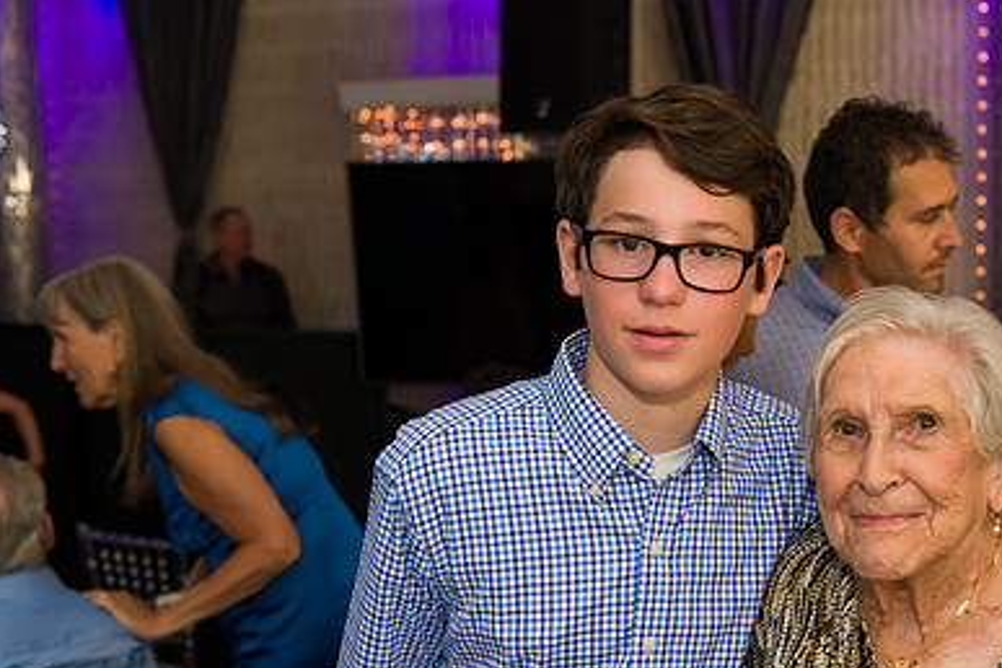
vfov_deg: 22.5
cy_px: 457
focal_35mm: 60
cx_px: 743
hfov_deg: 32.8
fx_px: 1670
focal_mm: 40
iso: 1000
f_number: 4
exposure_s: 1/200
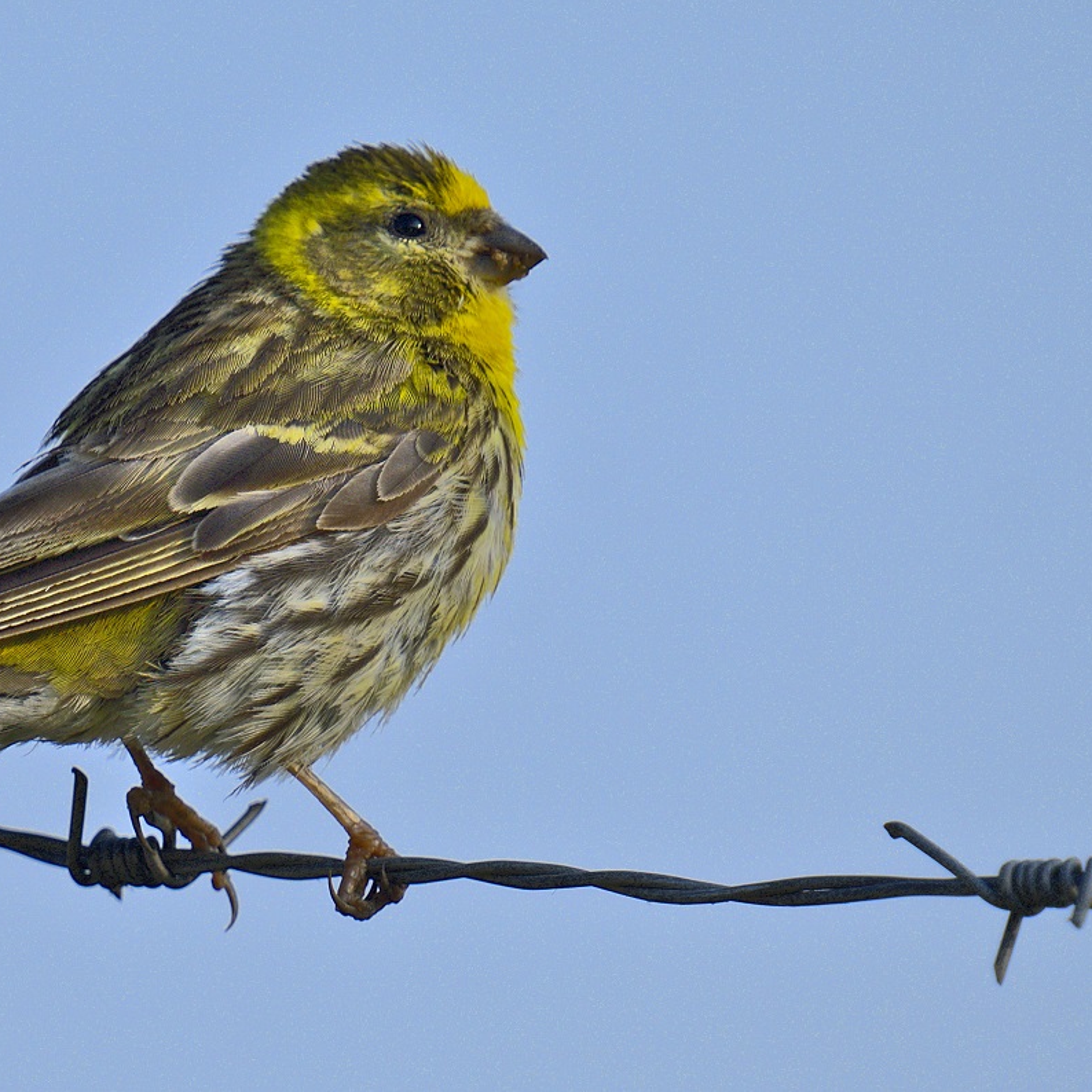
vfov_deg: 1.5
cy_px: 545
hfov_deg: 1.5
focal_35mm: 1154
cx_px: 326
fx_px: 41187
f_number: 6.3
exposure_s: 1/500
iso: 160
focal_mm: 600
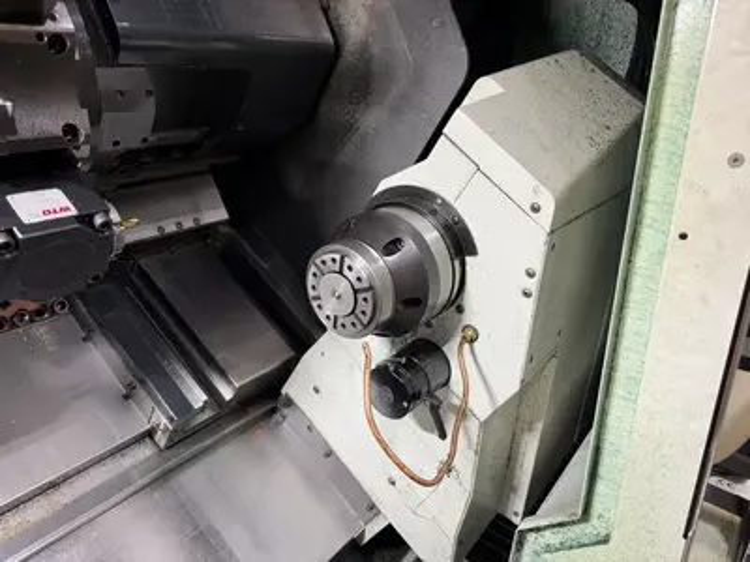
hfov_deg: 71.6
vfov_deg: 56.8
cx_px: 375
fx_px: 520
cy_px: 281
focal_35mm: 24
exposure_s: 1/121
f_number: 1.78
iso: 125
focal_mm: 6.76
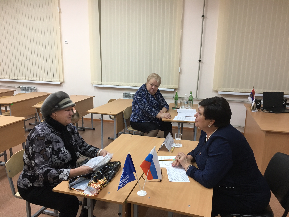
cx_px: 144
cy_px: 108
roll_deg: -1.4
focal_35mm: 29
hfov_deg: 61.7
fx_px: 242
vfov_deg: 48.2
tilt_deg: -12.2
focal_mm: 4.15
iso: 125
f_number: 2.2
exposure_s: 1/33
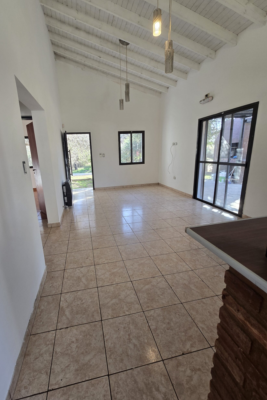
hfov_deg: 80.6
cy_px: 197
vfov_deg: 104.2
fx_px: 156
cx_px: 112
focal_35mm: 14
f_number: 2.2
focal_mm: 2.2
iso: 64
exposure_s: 1/50
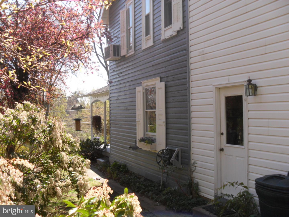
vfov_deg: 40.7
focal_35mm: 35
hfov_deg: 52.6
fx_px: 292
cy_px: 108
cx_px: 144
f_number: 3
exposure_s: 1/500
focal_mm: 6.3
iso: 80
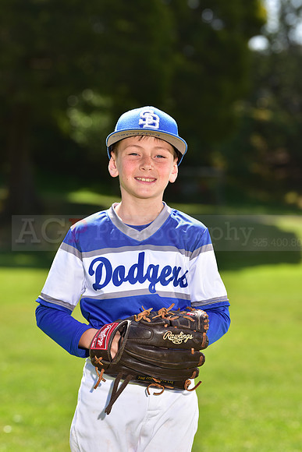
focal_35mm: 150
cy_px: 226
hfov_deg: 9.2
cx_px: 151
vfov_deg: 13.7
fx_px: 1886
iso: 80
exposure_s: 1/200
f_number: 5.6
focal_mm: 150
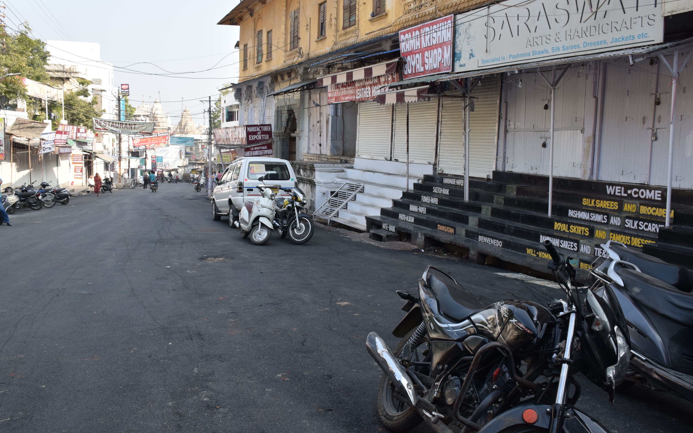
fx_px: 585
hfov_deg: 61.2
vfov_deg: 40.6
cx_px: 343
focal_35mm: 31
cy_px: 204
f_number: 9
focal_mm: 20
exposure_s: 1/320
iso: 500
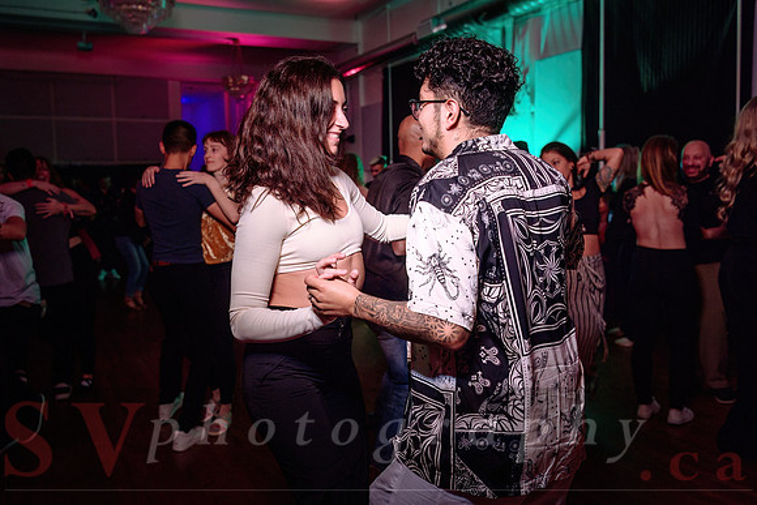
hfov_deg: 58.0
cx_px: 341
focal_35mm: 32
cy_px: 231
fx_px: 681
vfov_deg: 40.7
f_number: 3.2
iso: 800
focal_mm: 29
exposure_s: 1/100
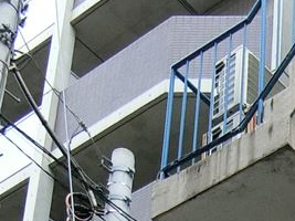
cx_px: 380
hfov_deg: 16.4
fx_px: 971
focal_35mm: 114
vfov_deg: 10.7
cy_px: 564
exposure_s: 1/125
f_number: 2.7
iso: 250
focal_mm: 4.06
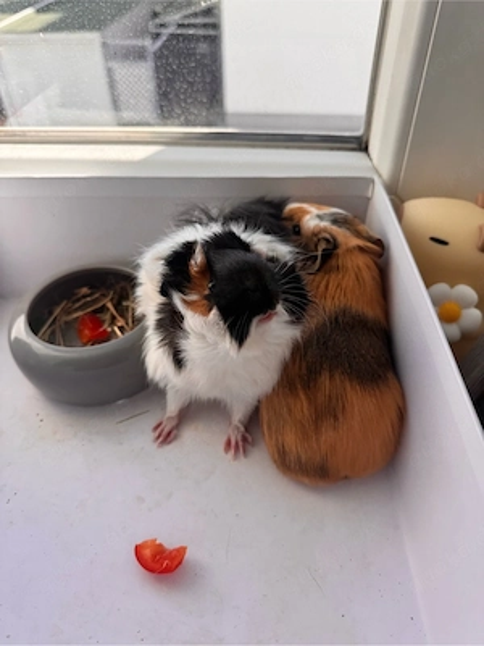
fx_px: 447
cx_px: 242
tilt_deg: -42.2
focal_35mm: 24
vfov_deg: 71.6
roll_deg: +0.0
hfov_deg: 56.8
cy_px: 323
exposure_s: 1/1238
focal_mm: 6.76
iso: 80
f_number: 1.78
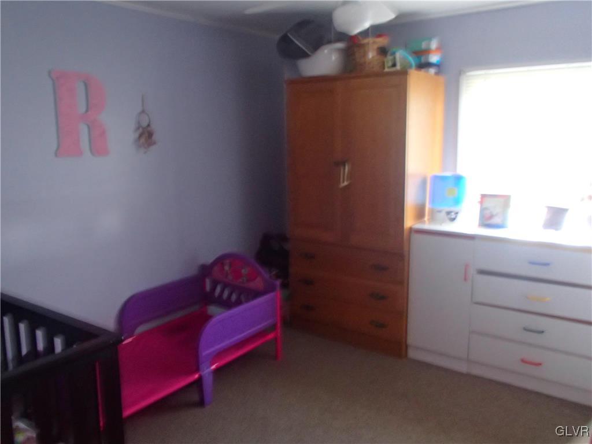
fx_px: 479
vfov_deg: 49.7
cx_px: 296
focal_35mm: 28
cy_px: 222
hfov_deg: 63.4
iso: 800
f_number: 3.9
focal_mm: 5
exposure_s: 1/8
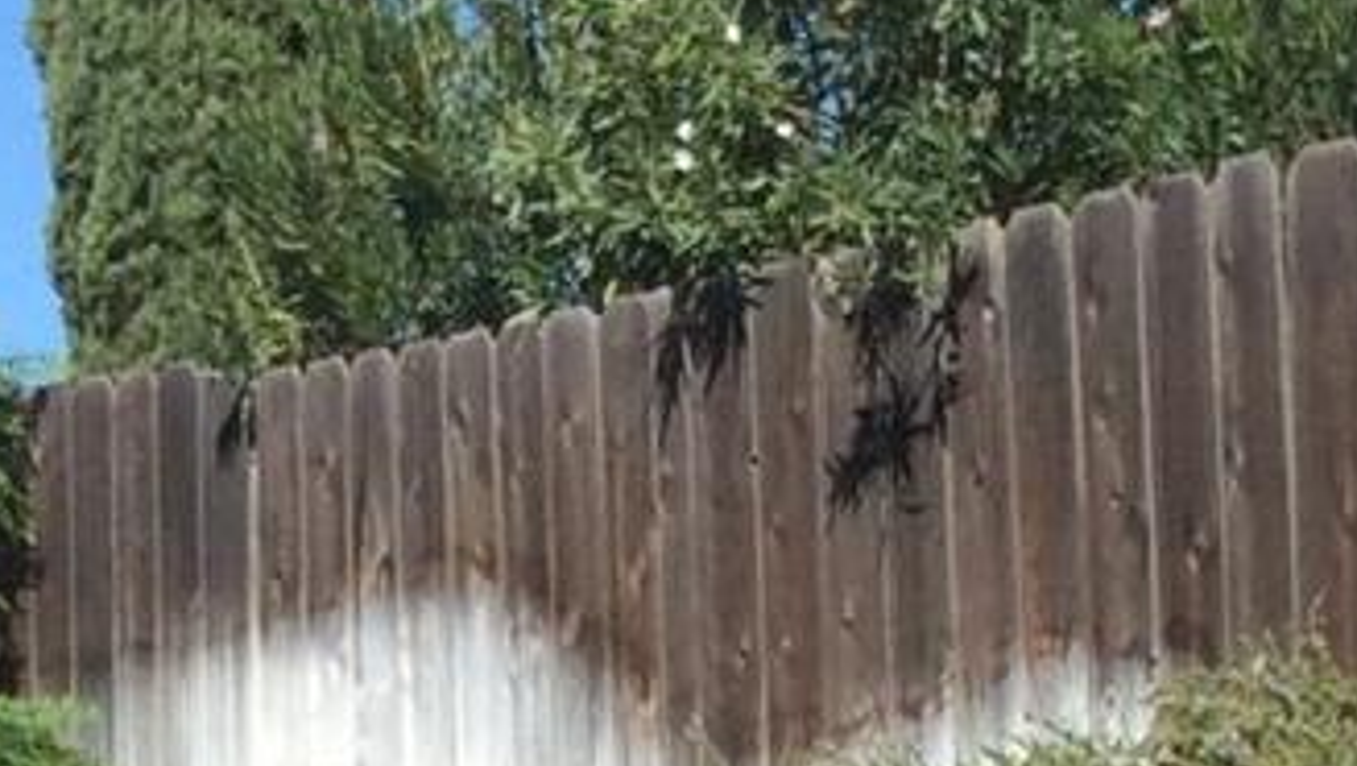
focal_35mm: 159
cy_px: 2137
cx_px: 798
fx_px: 5725
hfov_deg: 13.5
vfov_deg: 7.0
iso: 32
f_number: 2.4
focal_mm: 3.3
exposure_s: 1/1506
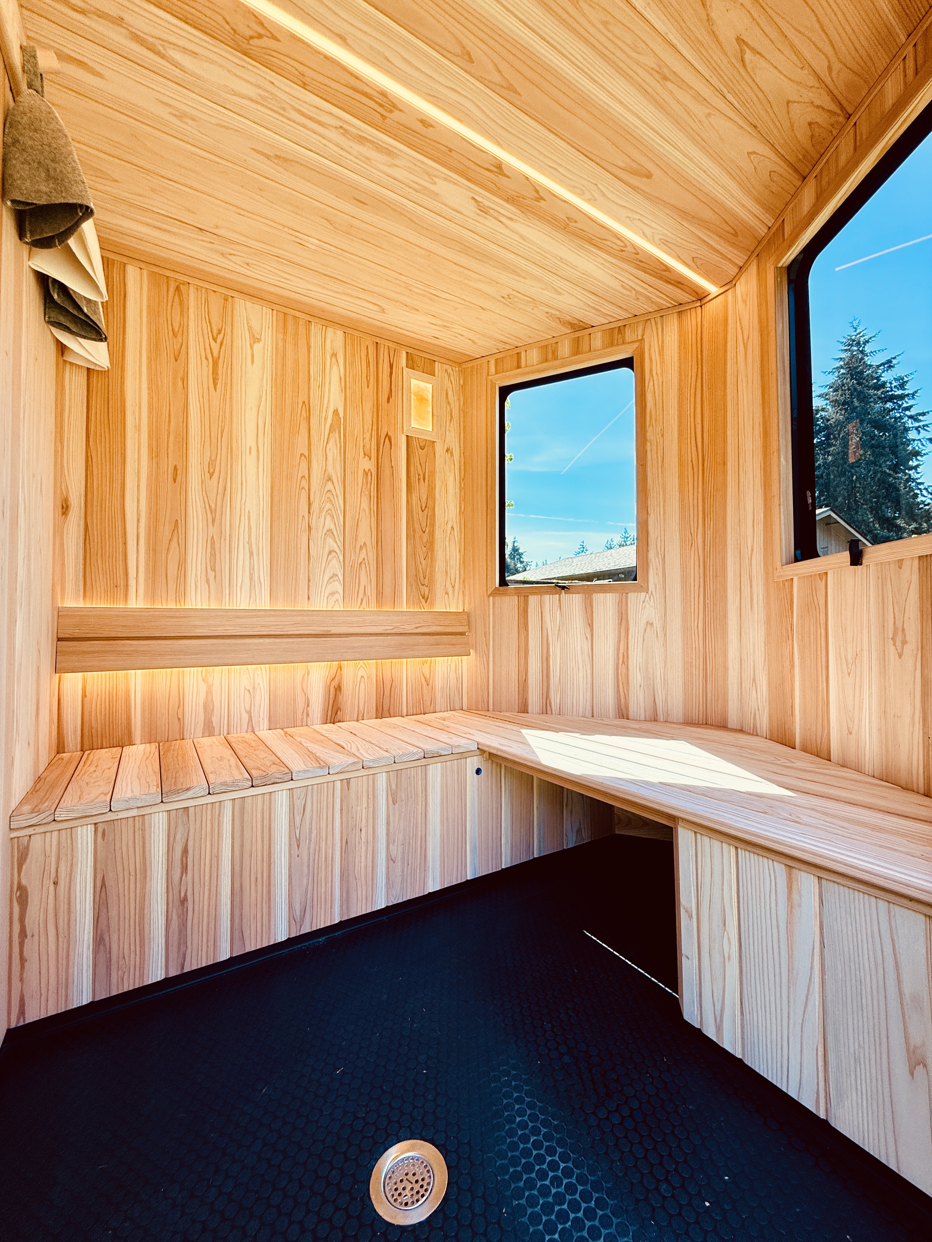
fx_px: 503
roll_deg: -0.5
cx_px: 466
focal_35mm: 14
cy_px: 621
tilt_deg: +2.5
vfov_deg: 102.1
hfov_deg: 85.7
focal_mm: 2.22
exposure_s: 1/171
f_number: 2.2
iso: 64
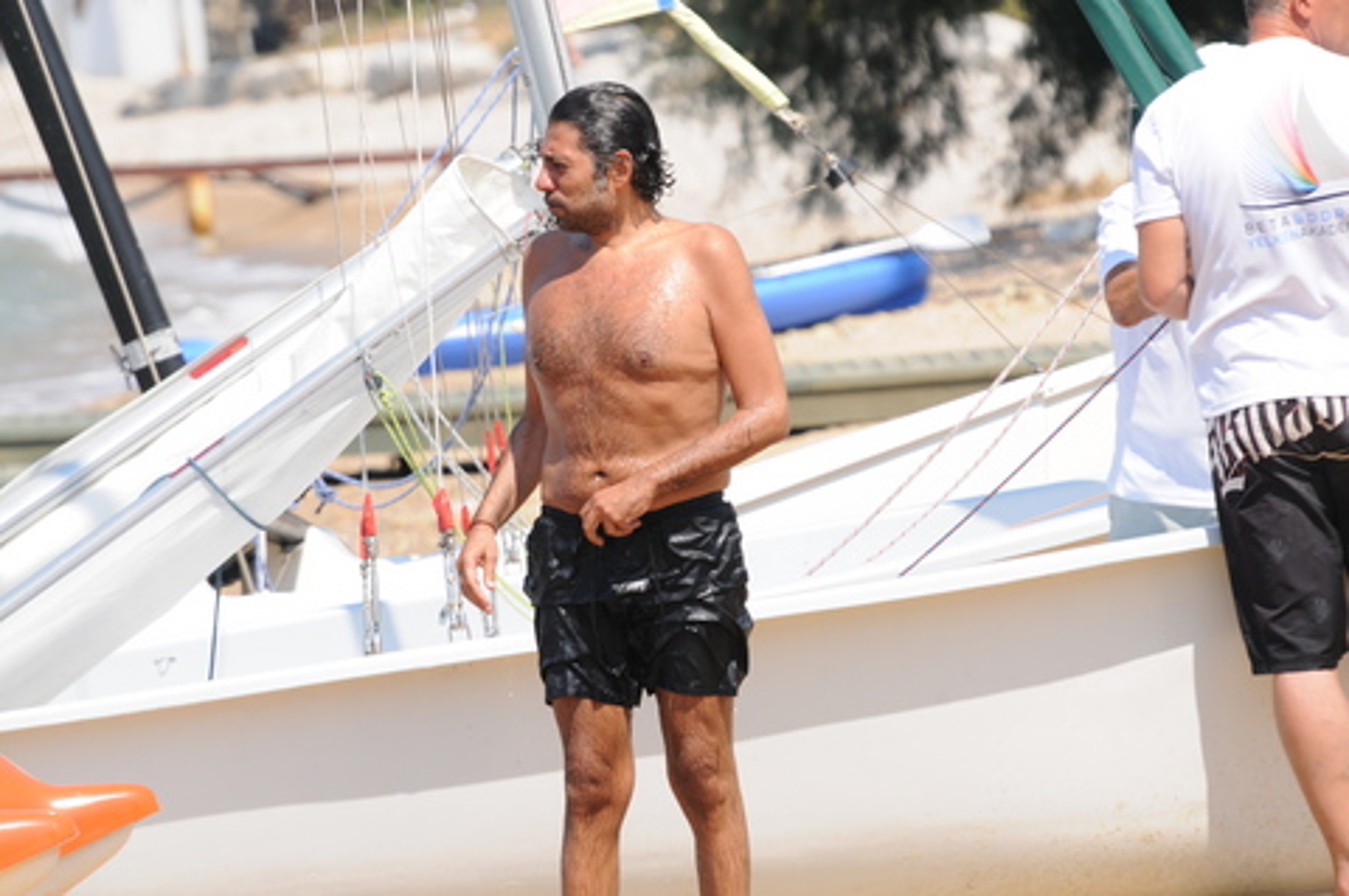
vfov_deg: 2.5
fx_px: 20775
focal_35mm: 555
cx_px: 674
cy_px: 448
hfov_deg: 3.7
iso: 400
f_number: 11
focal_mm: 370
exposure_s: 1/500
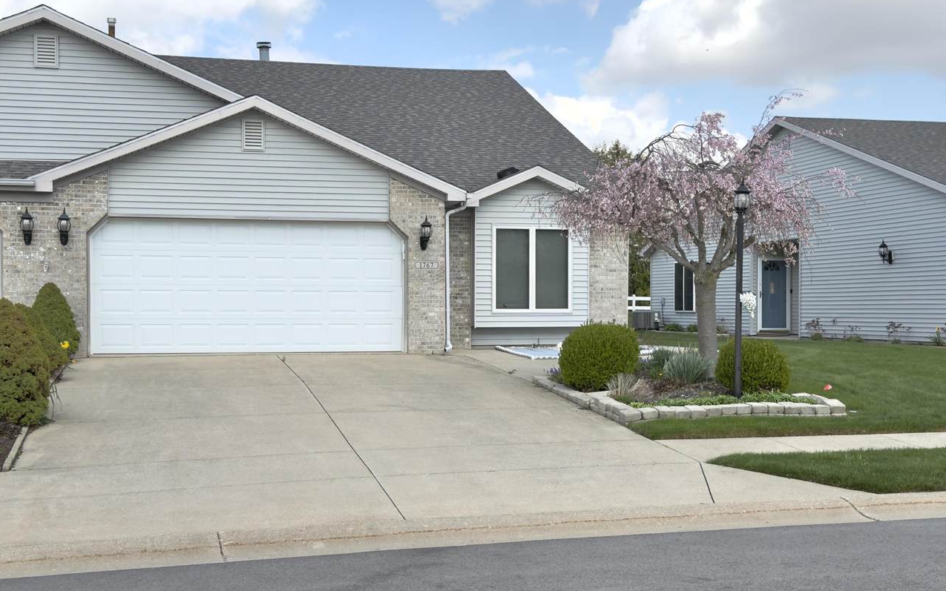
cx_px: 473
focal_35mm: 50
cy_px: 294
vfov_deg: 25.8
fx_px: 1289
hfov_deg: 40.3
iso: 100
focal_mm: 6.76
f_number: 1.78
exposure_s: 1/3401
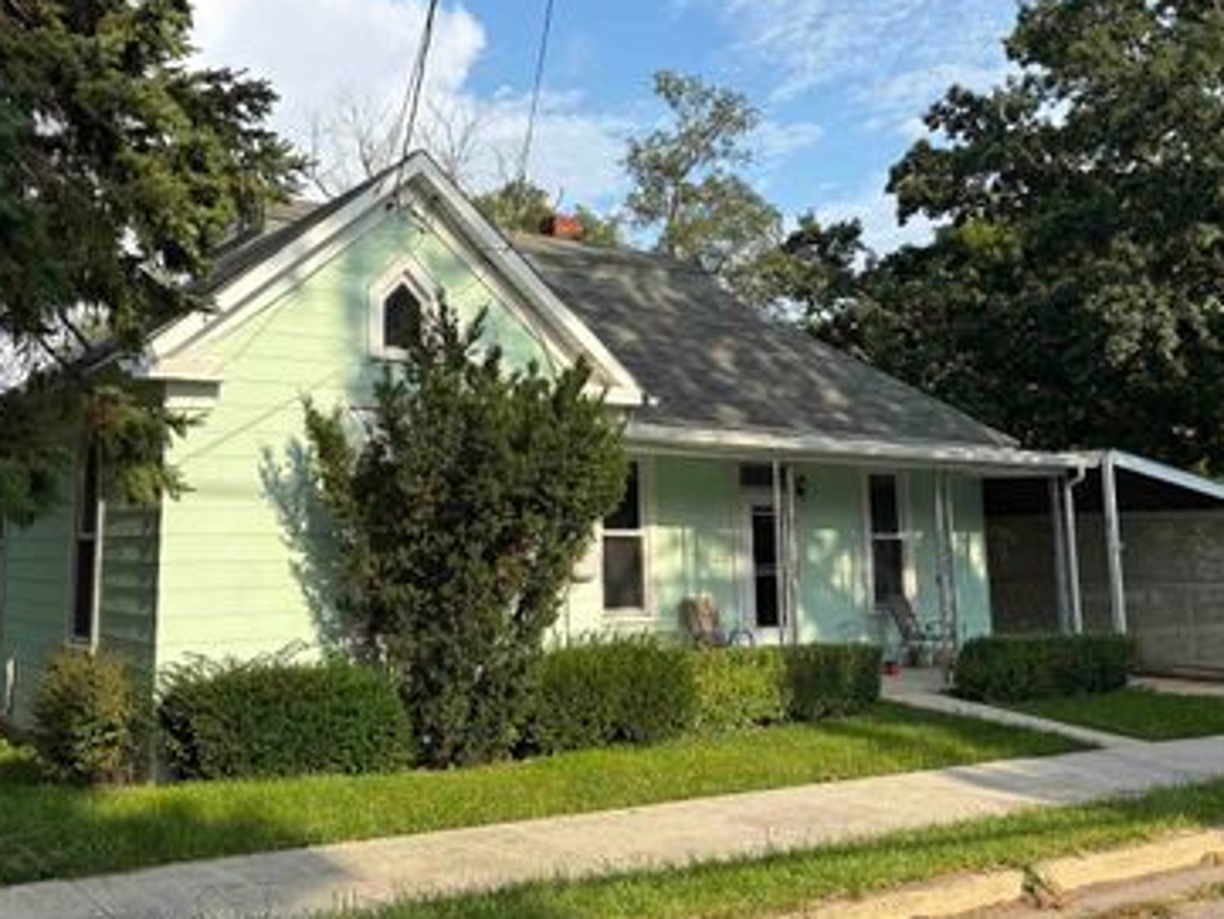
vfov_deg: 39.3
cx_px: 583
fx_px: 1273
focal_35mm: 36
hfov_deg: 51.3
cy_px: 324
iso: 50
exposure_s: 1/3106
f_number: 1.6
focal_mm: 5.96
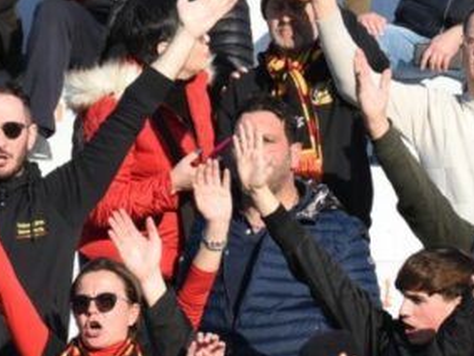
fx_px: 9295
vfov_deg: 2.2
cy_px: 404
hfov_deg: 2.9
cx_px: 280
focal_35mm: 679
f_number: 8
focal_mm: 125
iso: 400
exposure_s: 1/1000
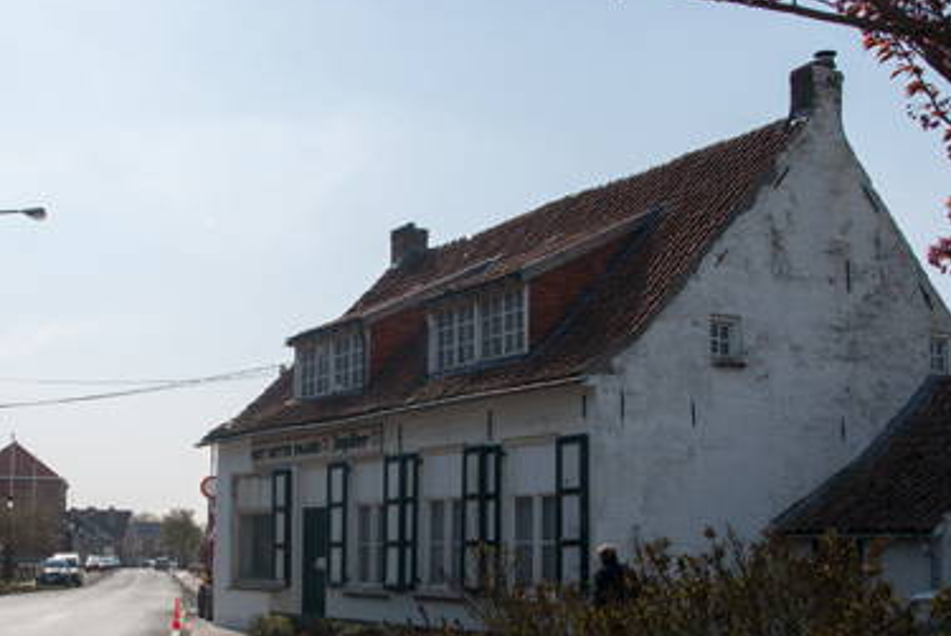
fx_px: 1164
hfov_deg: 44.0
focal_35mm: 44
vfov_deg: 30.4
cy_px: 414
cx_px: 347
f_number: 10
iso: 100
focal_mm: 22
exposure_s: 1/250
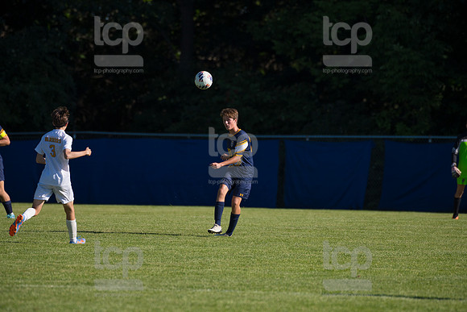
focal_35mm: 400
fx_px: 5190
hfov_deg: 5.2
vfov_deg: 3.4
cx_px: 234
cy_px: 156
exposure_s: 1/2000
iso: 320
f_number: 5.6
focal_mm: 400
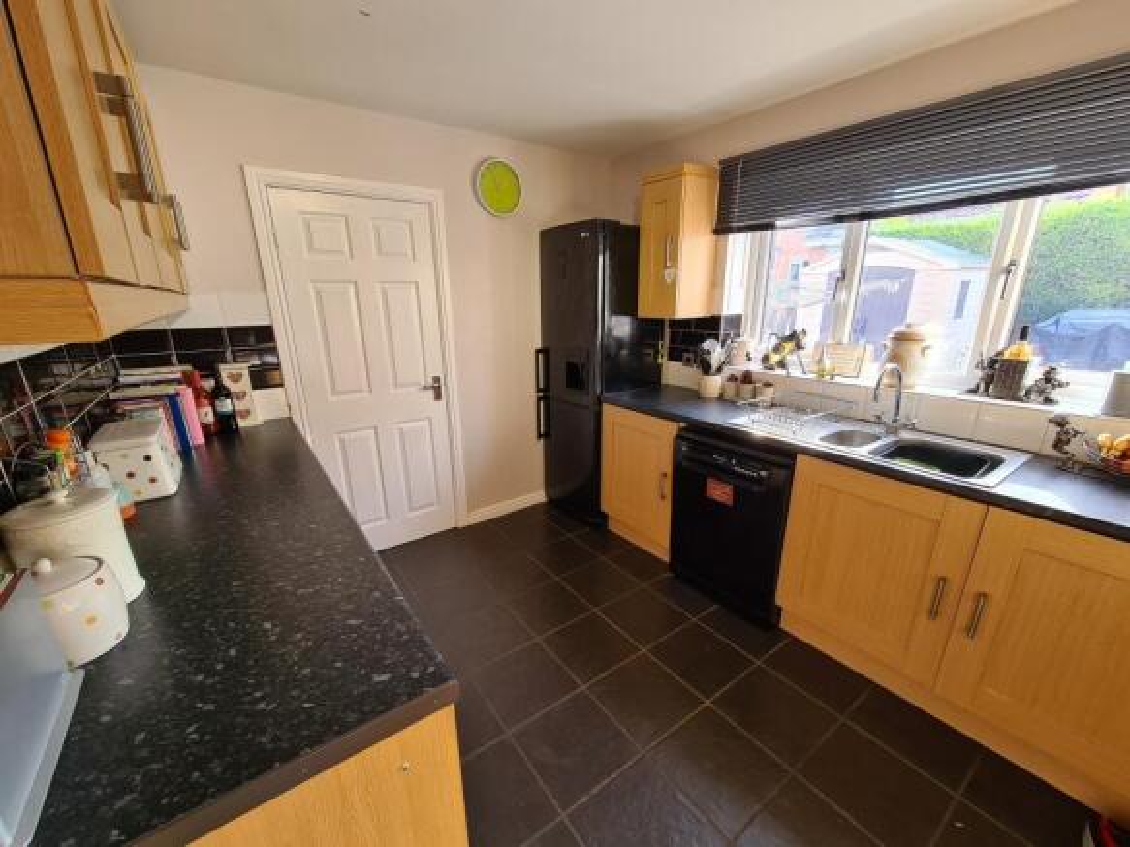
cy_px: 424
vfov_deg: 89.9
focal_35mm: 13
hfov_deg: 106.2
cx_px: 565
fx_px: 424
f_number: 2.2
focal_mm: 2.2
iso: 80
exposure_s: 1/50
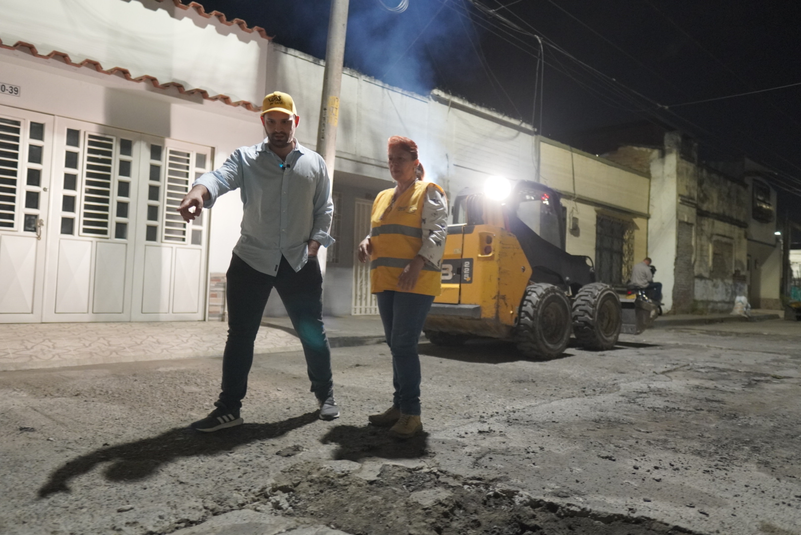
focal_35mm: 24
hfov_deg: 73.7
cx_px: 400
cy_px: 268
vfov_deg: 53.2
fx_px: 534
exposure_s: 1/100
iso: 2500
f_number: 1.4
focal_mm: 16
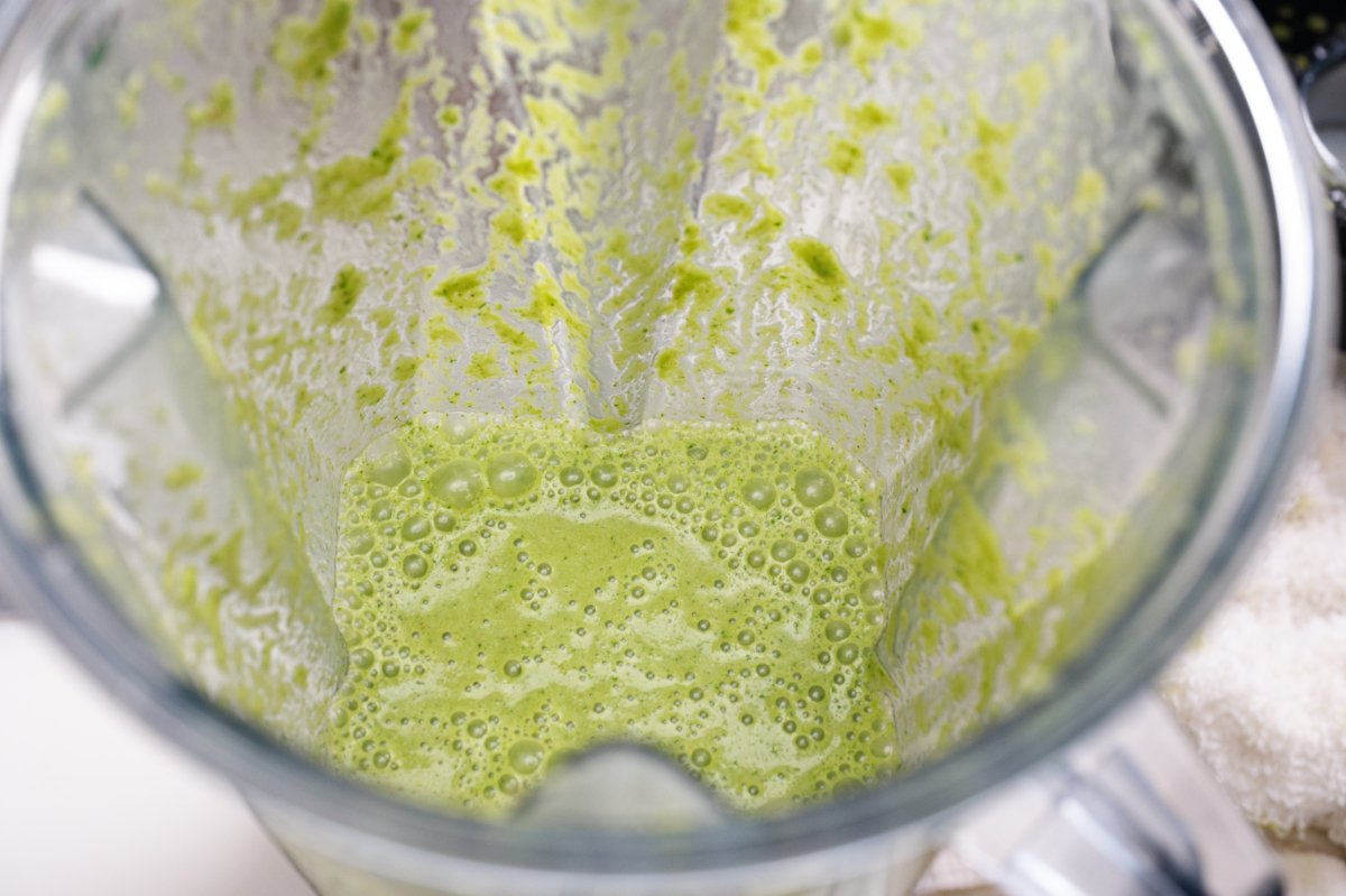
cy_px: 448
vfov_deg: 25.5
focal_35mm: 53
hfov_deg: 37.5
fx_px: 1981
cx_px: 673
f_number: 8
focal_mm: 53
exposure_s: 1/640
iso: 1000
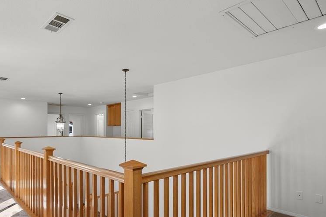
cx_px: 122
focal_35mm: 22
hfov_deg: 77.2
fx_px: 199
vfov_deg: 57.0
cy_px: 126
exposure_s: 1/20
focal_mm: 16
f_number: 9
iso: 200
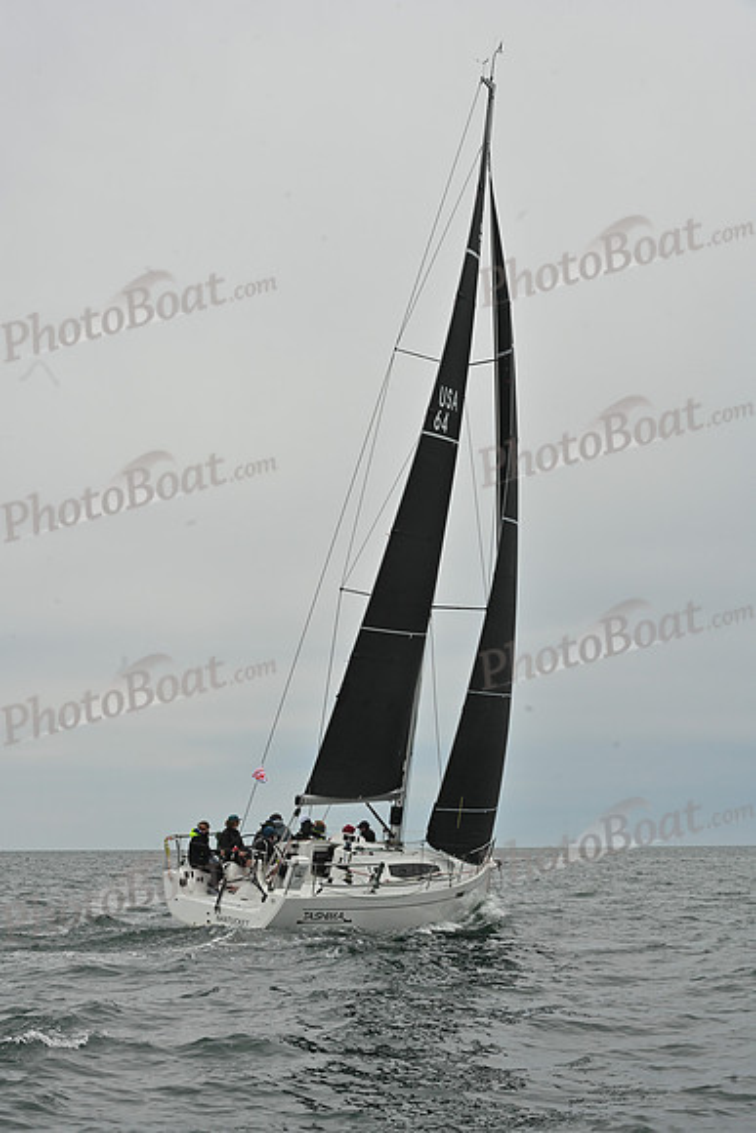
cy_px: 566
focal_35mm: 70
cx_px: 378
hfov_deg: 19.5
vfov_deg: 28.8
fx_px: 2204
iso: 320
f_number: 11
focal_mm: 70
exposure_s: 1/1000
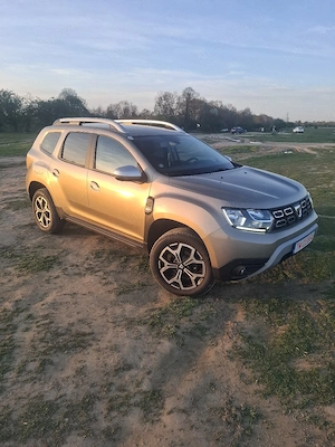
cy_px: 224
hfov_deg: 58.9
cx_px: 168
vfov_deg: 73.9
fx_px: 297
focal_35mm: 23
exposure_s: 1/250
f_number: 1.8
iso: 50
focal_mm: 5.54
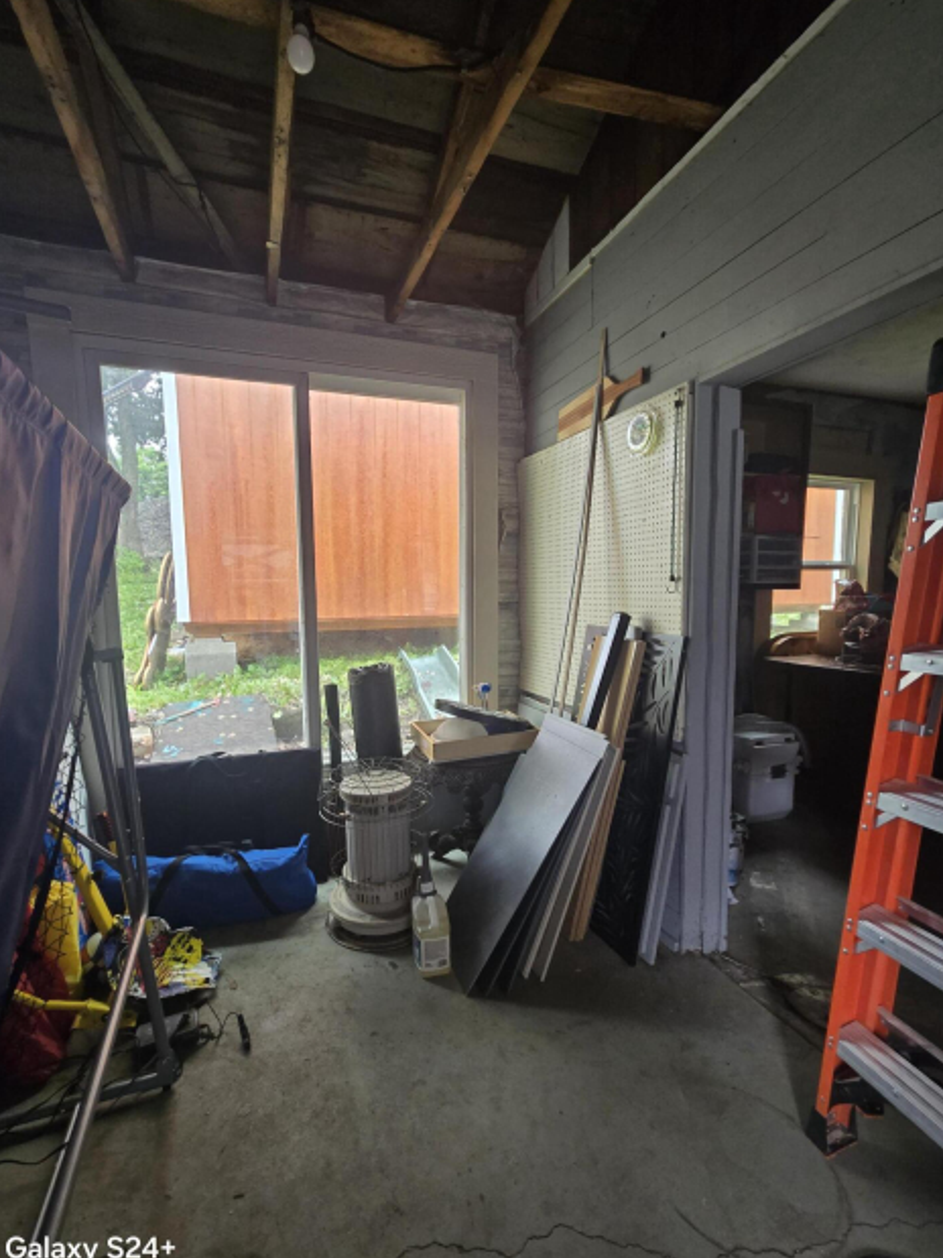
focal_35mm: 14
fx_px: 509
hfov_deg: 85.6
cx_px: 449
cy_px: 647
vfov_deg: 102.0
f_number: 2.2
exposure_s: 1/60
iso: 200
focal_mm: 2.2
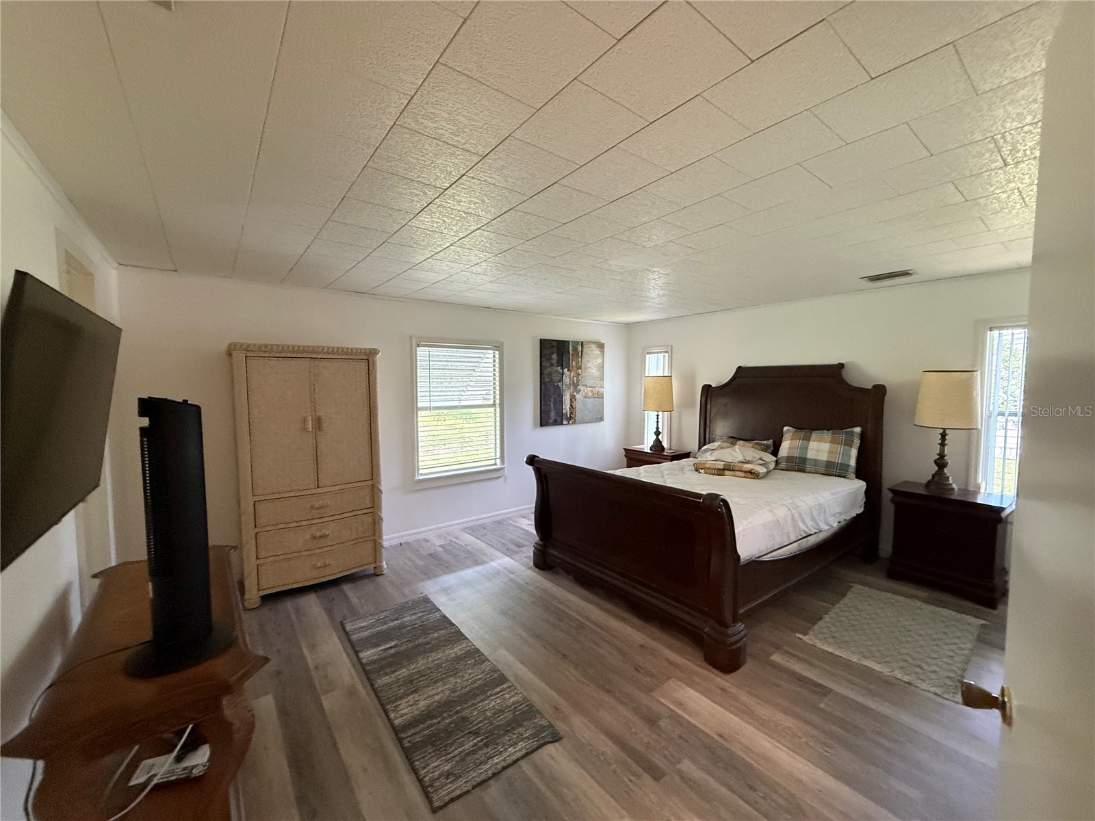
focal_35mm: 14
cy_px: 410
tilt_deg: -2.5
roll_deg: +0.4
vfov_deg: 85.7
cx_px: 548
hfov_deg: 102.1
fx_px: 443
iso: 500
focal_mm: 2.22
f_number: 2.2
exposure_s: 1/60
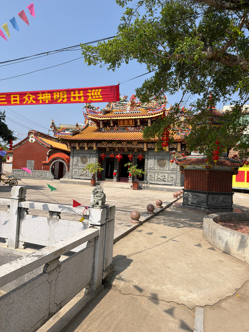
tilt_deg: +2.7
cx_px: 124
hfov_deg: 56.8
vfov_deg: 71.6
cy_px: 166
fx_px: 230
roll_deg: -3.8
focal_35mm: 24
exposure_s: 1/6173
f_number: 1.78
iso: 80
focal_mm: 6.76
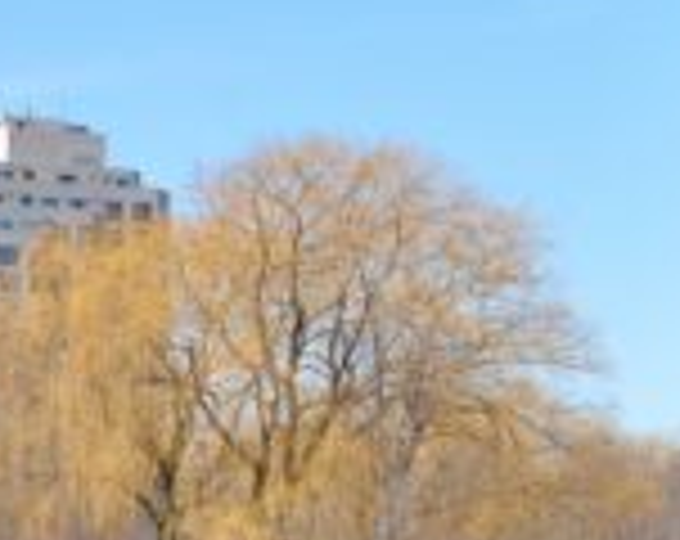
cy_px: 428
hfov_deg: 7.0
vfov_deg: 5.7
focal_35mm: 269
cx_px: 1245
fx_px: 5400
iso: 100
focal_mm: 48
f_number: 8
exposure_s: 1/200
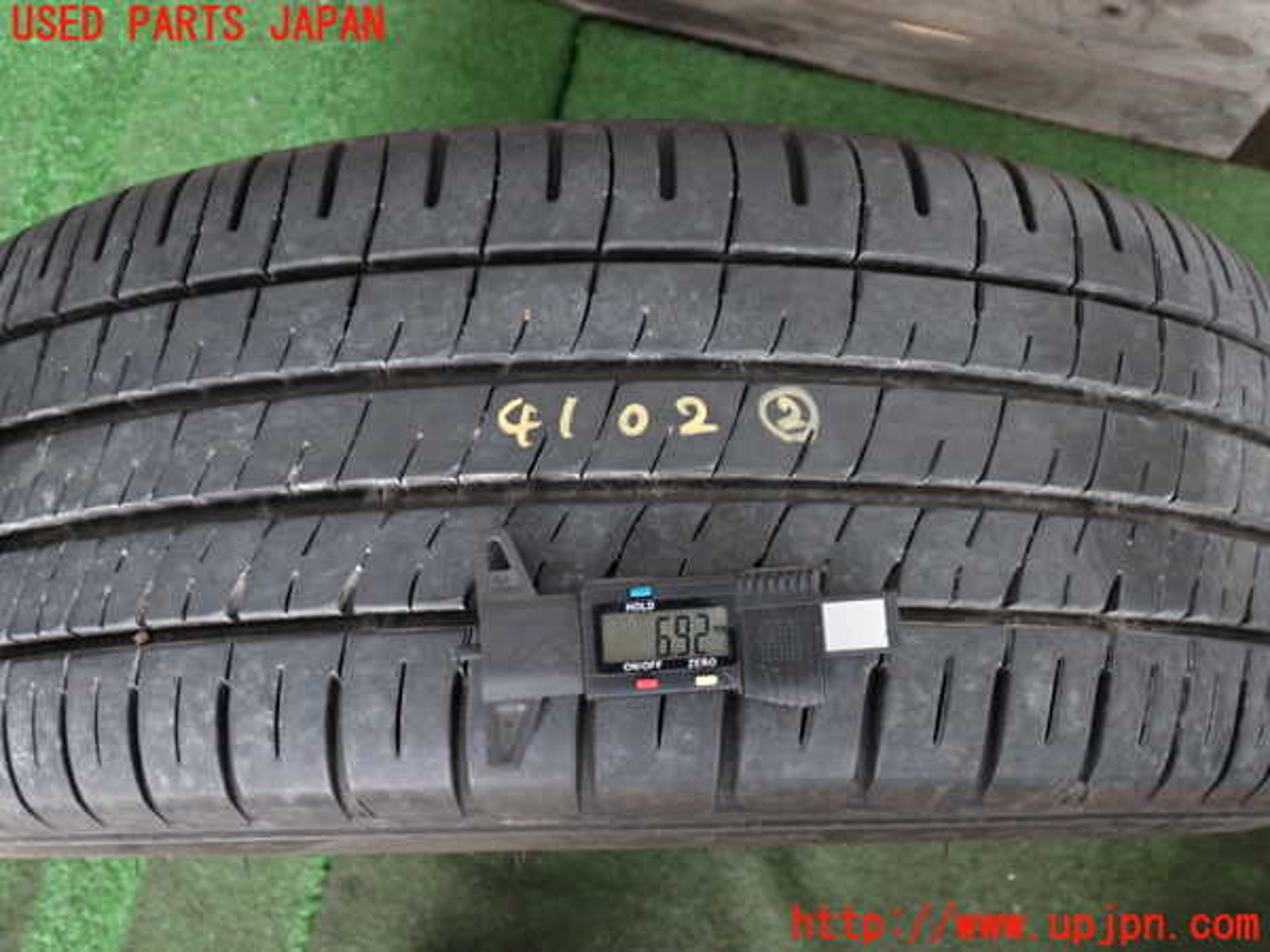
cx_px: 635
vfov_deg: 37.7
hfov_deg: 49.0
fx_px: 1394
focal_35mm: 38
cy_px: 476
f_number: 2.7
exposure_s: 1/40
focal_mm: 6.83
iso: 400
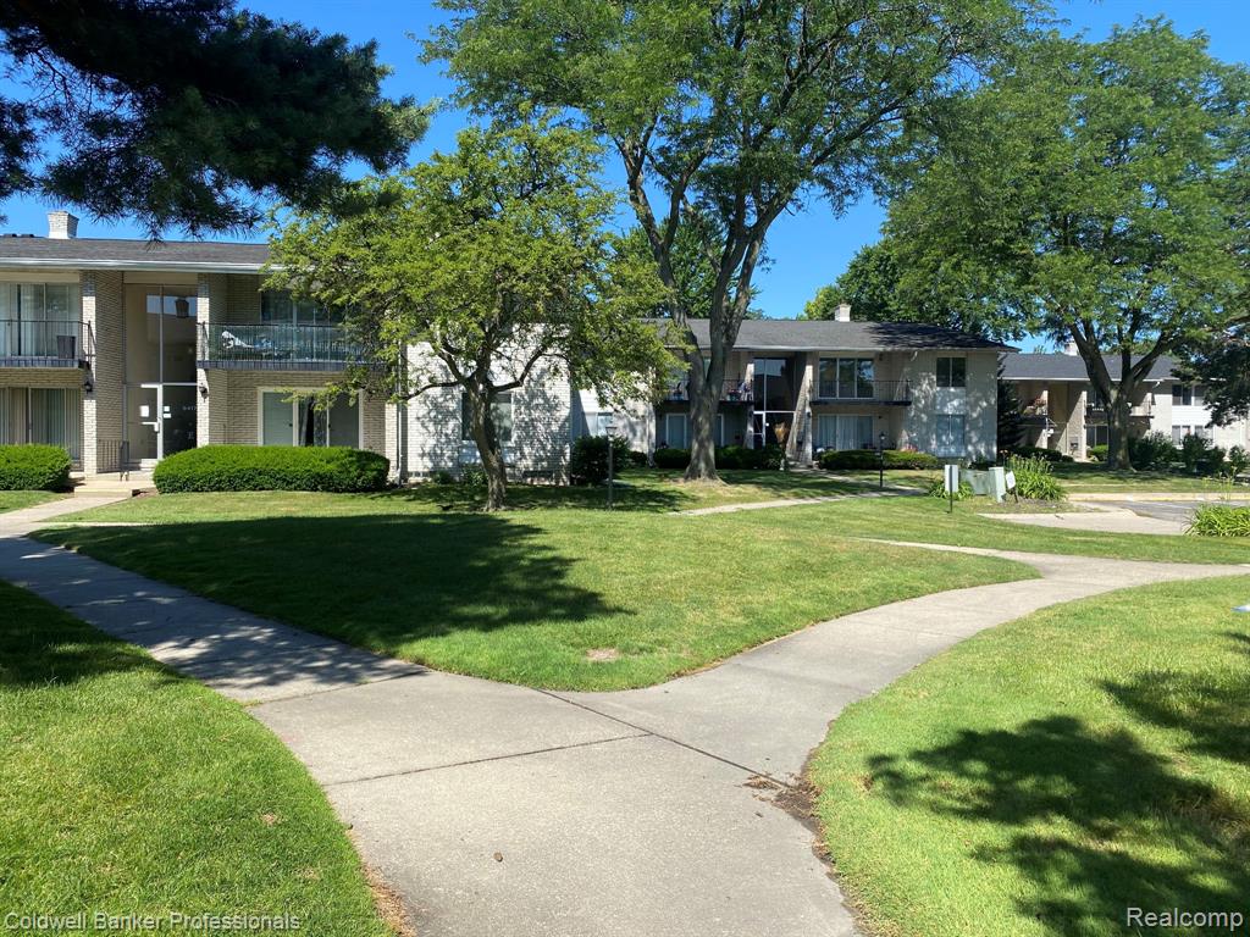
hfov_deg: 67.3
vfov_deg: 53.1
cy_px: 468
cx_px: 625
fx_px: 939
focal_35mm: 26
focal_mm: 4.2
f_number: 1.8
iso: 32
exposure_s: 1/1779
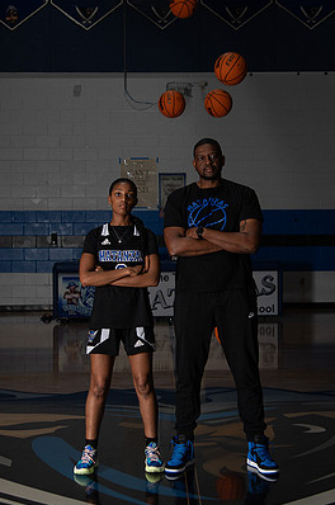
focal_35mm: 65
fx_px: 910
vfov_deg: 31.0
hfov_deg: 20.8
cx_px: 173
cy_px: 249
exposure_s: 1/200
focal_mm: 38
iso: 640
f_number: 4
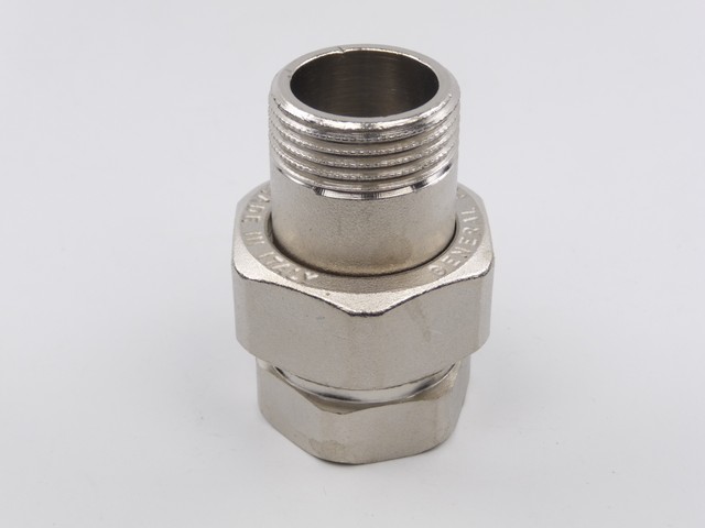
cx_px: 352
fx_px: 1263
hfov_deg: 31.2
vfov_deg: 23.7
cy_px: 264
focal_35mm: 62
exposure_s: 1/500
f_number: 4.5
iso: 100
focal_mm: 10.5
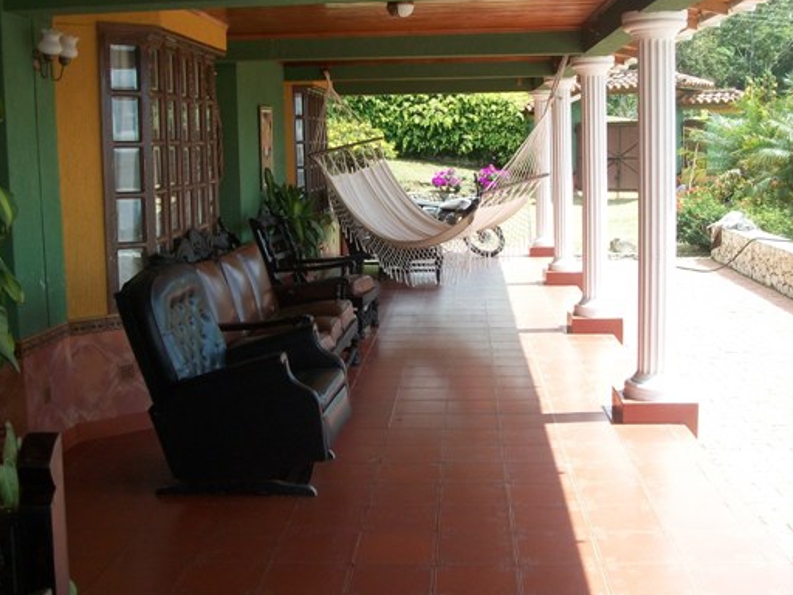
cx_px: 379
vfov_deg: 35.9
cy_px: 274
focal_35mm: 40
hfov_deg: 46.8
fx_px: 916
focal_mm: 5.7
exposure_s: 1/400
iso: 80
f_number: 2.9
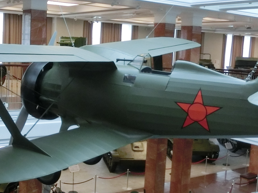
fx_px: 410
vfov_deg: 26.6
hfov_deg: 34.8
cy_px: 104
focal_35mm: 55
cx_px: 97
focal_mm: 4.24
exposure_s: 1/125
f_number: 3
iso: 320
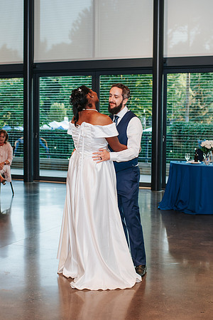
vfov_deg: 32.8
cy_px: 153
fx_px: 543
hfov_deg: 22.2
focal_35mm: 61
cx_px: 103
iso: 320
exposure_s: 1/160
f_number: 2.8
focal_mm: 35
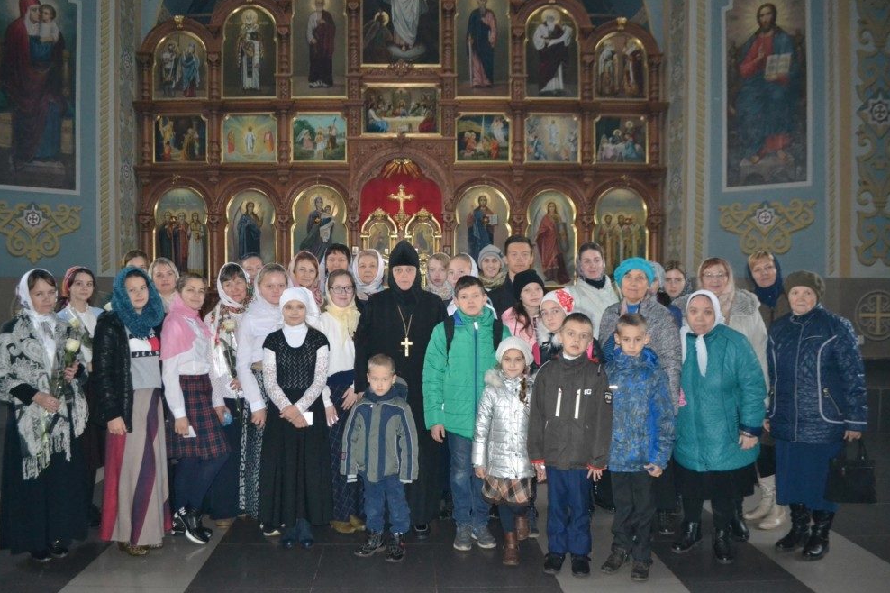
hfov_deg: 65.5
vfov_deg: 46.4
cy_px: 288
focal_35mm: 28
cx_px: 430
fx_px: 692
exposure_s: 1/60
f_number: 3.5
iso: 3200
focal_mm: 18
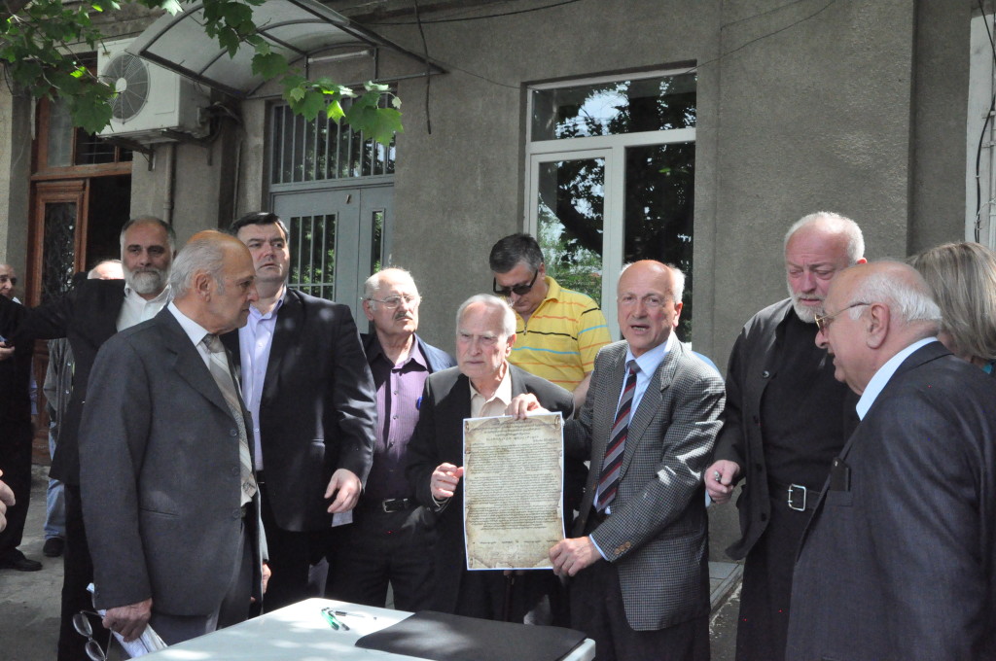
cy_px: 330
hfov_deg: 51.3
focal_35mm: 38
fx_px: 1036
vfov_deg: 35.4
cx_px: 498
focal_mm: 25
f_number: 11
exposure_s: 1/500
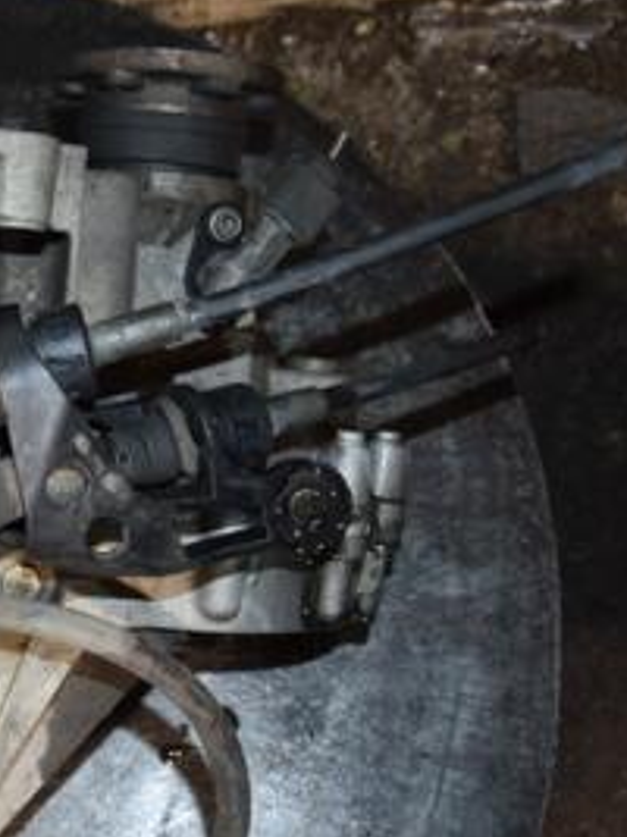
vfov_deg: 28.5
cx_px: -223
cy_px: 492
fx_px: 1646
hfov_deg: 19.6
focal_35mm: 68
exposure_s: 1/60
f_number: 5
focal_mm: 21
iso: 800
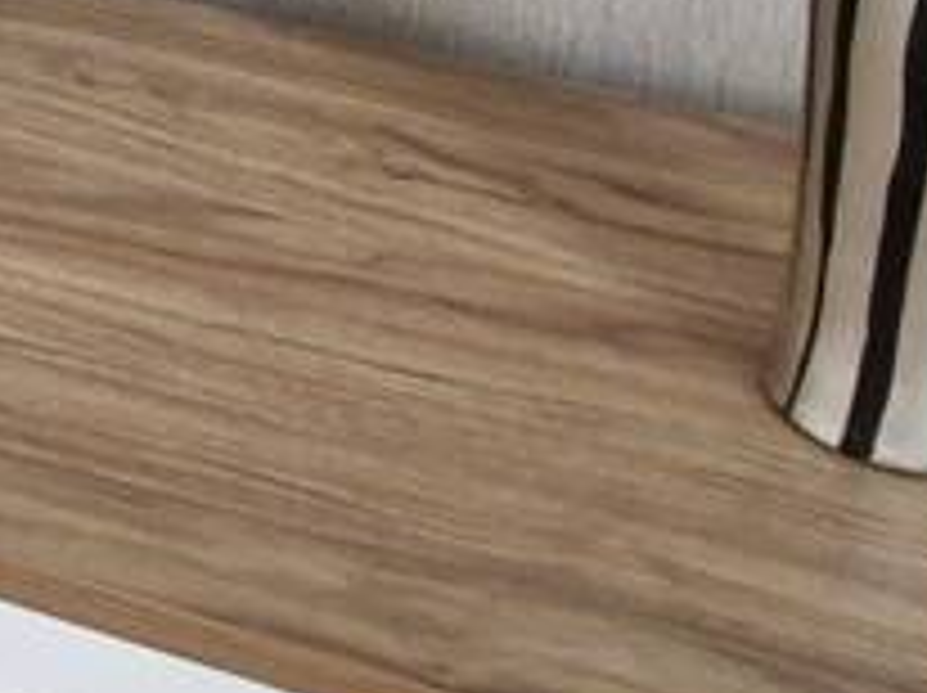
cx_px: -662
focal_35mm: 91
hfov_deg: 17.9
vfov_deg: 14.0
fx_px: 2434
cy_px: -626
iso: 320
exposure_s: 1/40
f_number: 2.2
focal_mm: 1.74
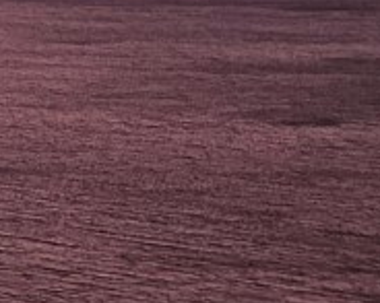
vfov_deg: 8.4
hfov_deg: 9.5
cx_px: -582
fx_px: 1978
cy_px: -249
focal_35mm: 176
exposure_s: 1/180
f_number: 1.8
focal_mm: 5.4
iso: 125
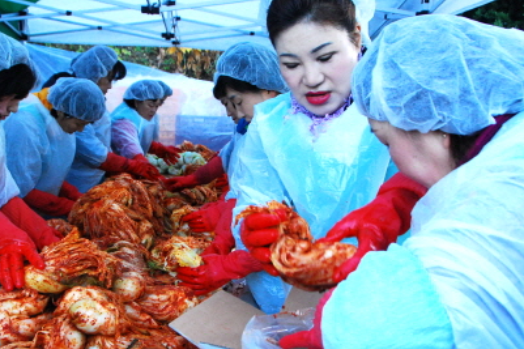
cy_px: 207
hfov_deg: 43.6
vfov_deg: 29.8
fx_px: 655
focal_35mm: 45
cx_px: 238
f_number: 8
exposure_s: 1/200
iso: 1250
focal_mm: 24
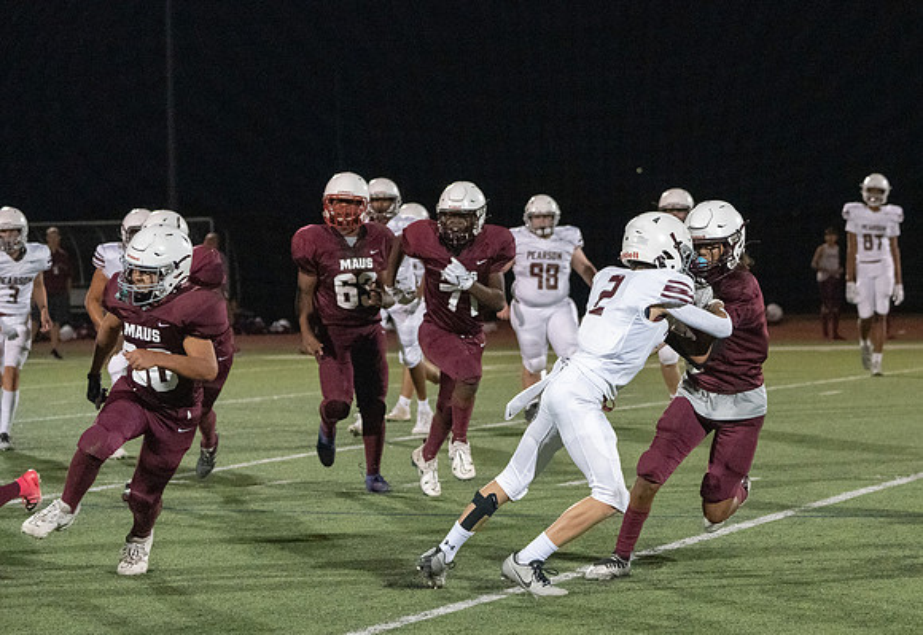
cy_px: 383
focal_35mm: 154
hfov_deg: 13.2
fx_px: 3983
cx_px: 575
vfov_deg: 9.1
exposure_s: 1/1000
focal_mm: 118
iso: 16000
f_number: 5.6
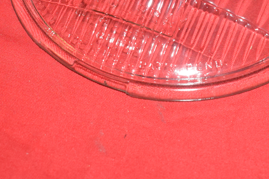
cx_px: 184
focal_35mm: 104
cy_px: -27
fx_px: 779
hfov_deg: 19.5
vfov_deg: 12.9
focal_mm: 27
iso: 1000
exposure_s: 1/160
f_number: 5.6
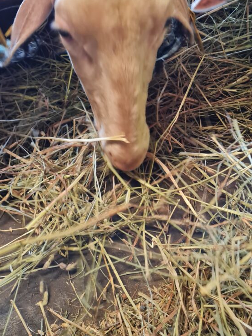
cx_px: 121
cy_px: 136
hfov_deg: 39.7
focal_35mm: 36
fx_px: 349
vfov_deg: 51.0
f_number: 1.8
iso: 500
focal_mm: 5.4
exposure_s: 1/50
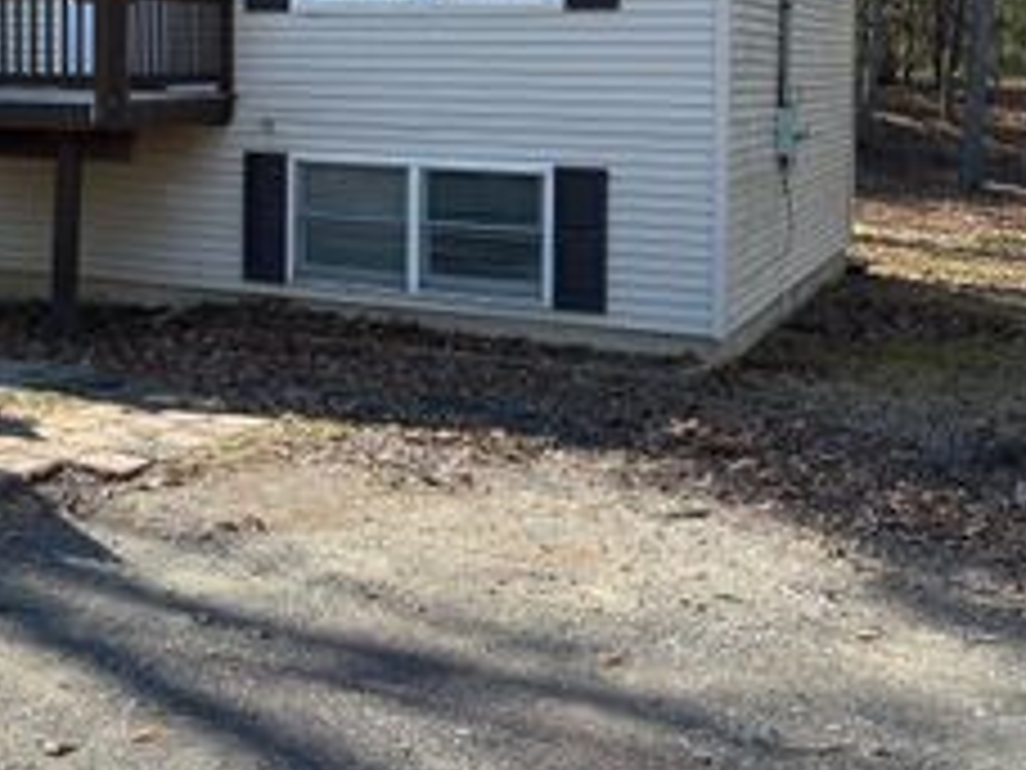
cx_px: 68
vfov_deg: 24.8
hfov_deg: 31.9
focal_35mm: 57
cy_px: 56
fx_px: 1689
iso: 50
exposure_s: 1/873
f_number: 1.6
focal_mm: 5.96
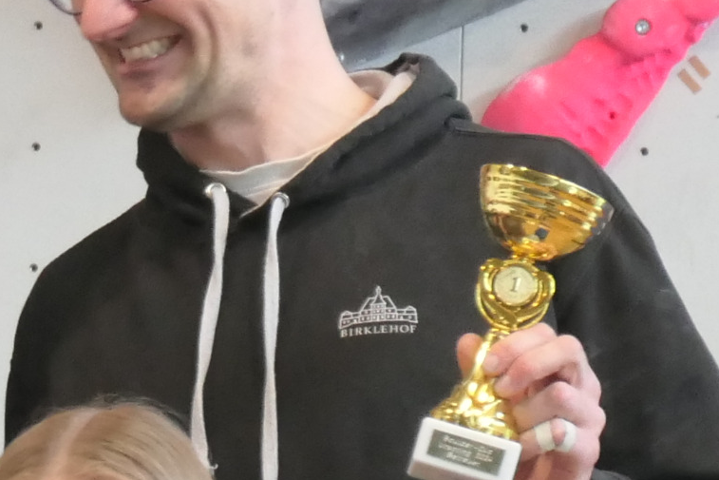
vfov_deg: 3.0
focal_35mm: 449
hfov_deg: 4.5
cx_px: -628
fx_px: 8969
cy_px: 953
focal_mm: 31.1
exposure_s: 1/40
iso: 1600
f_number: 4.9
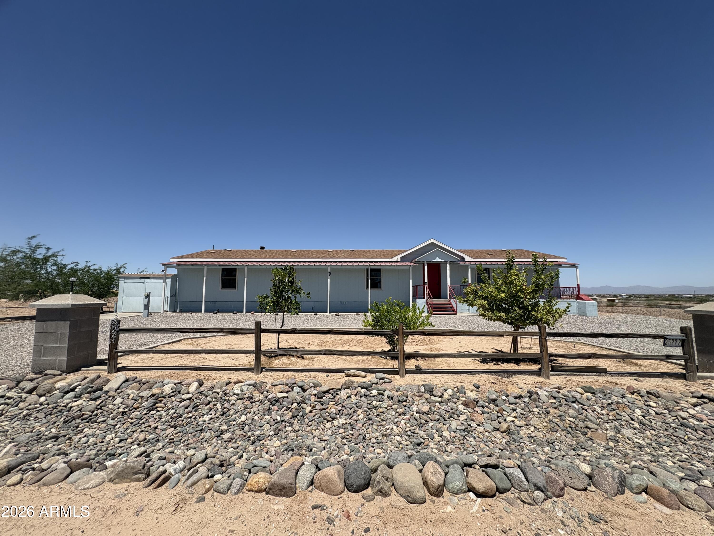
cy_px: 268
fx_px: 289
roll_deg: -0.6
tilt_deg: +5.8
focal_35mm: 14
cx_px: 357
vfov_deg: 85.7
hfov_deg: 102.1
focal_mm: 2.22
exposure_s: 1/3390
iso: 50
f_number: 2.2
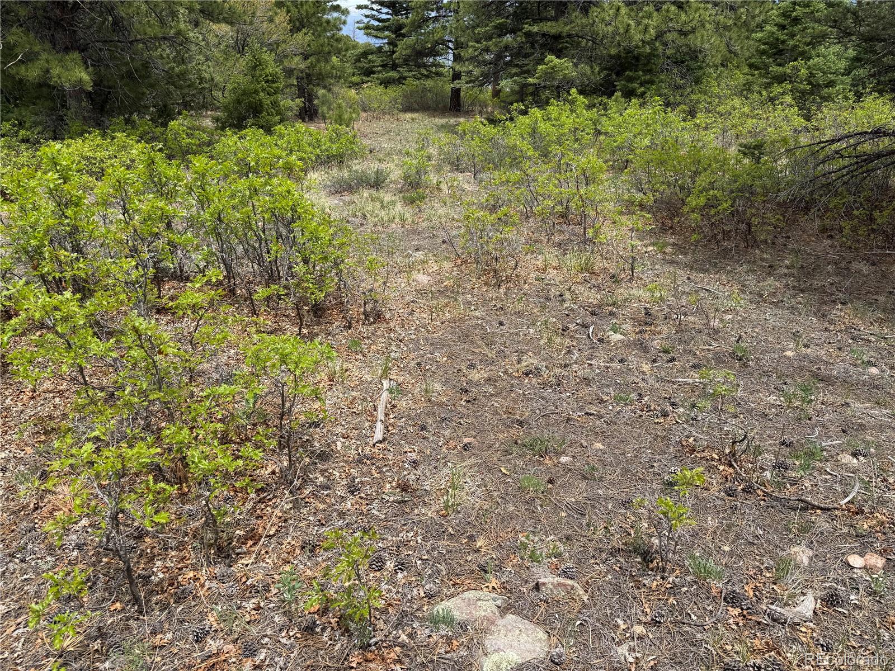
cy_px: 336
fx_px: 621
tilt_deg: -27.7
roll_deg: +2.7
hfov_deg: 71.6
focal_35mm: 24
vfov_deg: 56.8
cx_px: 448
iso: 80
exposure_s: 1/2331
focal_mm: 6.76
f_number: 1.78
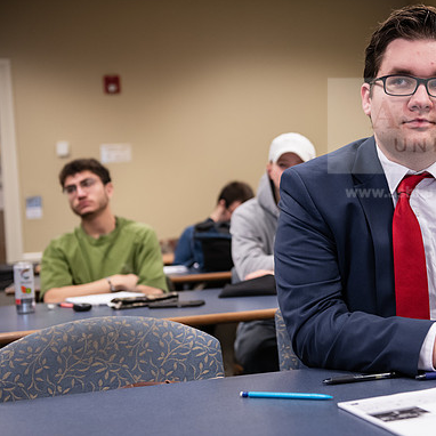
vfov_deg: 27.7
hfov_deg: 27.5
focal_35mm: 62
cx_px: 293
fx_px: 883
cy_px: 216
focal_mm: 48
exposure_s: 1/125
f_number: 3.2
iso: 1000
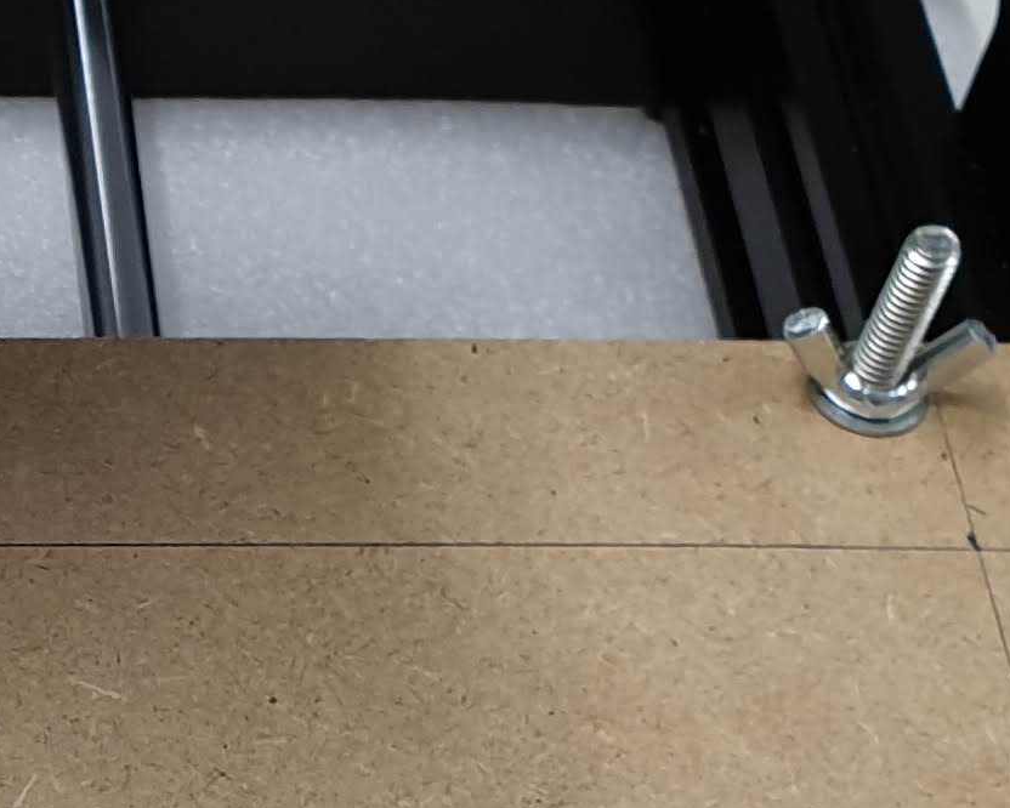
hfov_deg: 14.7
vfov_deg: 12.1
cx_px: -442
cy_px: 1093
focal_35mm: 123
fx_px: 3678
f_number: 2.4
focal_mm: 4.3
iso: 80
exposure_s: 1/50
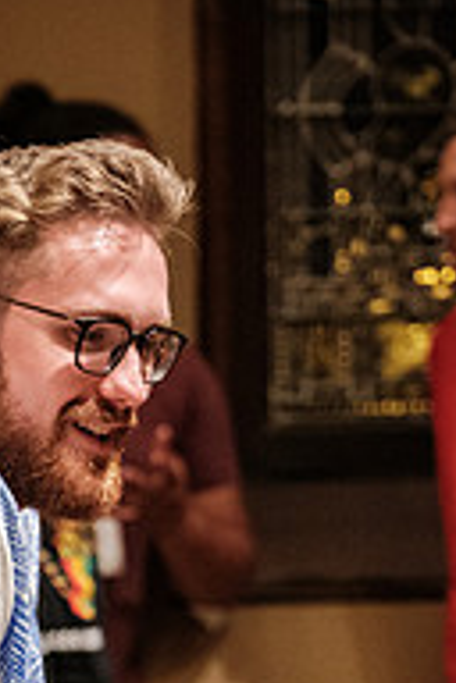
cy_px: 765
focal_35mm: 296
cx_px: 118
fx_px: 5624
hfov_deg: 4.6
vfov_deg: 6.9
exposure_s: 1/50
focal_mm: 83.8
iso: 6400
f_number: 2.8
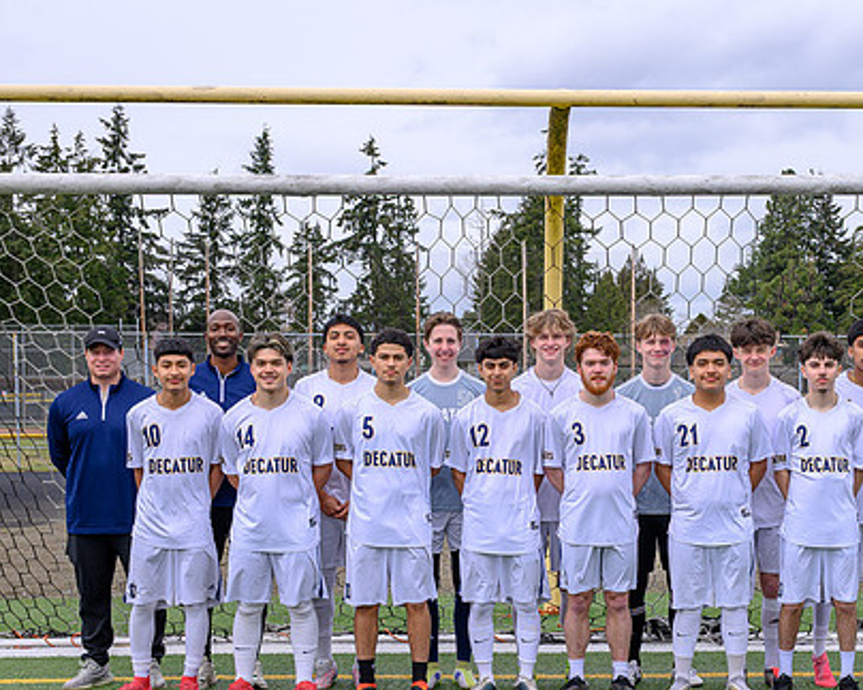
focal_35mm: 73
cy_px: 557
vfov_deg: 20.7
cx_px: 576
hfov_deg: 25.9
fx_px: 1864
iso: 64
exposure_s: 1/200
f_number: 5.6
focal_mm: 32.5
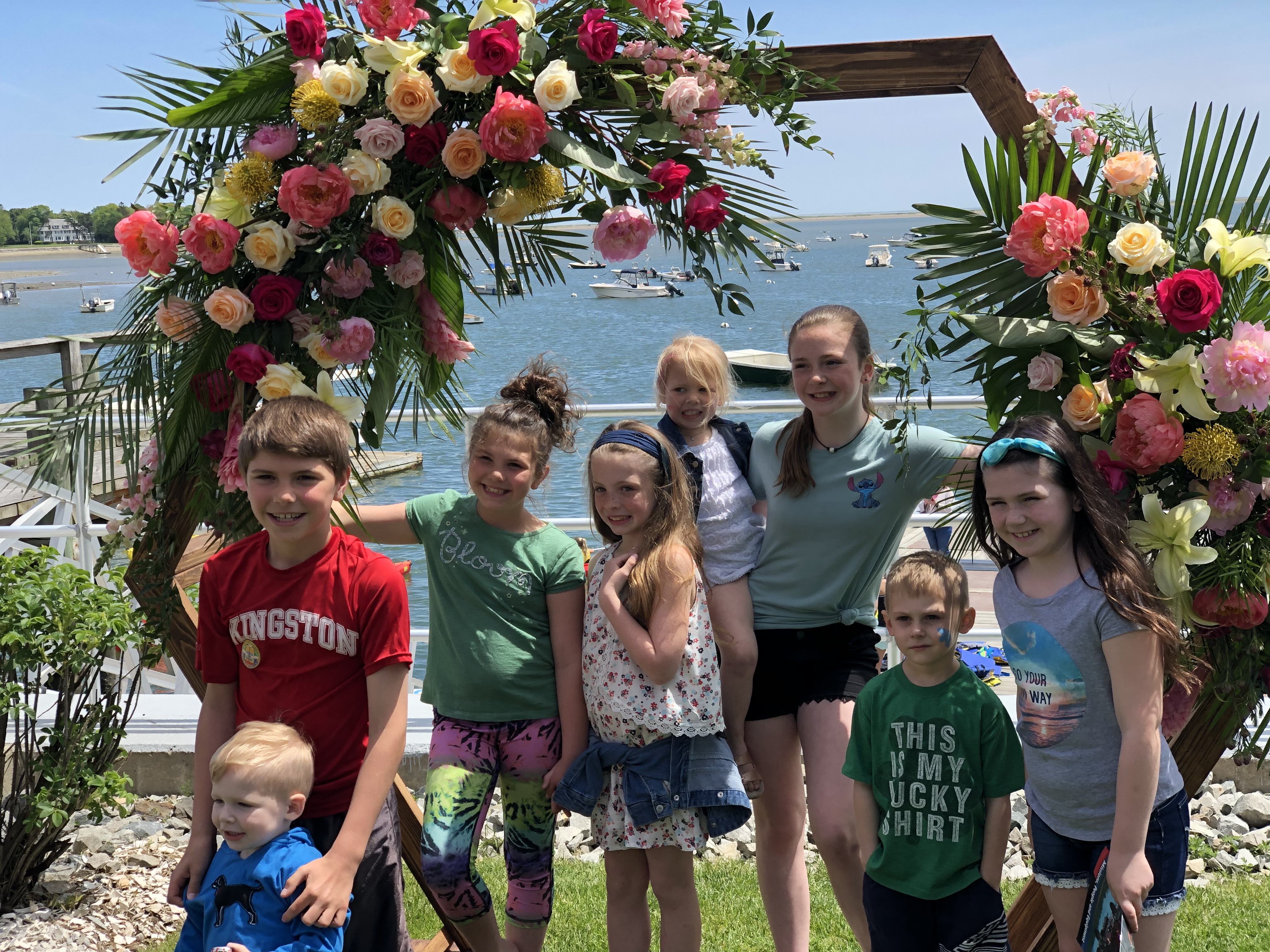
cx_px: 635
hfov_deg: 36.8
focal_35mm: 52
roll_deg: +2.0
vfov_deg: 28.0
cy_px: 476
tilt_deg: -6.7
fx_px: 1908
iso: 16
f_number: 2.4
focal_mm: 6
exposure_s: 1/448
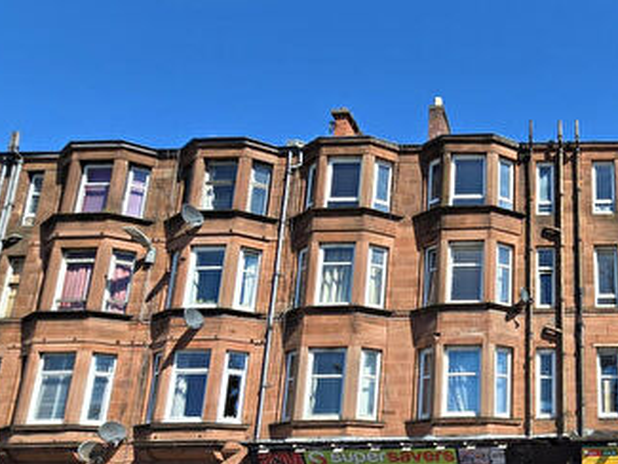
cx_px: 578
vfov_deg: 46.3
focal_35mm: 28
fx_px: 500
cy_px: 391
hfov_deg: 53.7
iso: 50
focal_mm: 2.2
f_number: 2.2
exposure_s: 1/1376
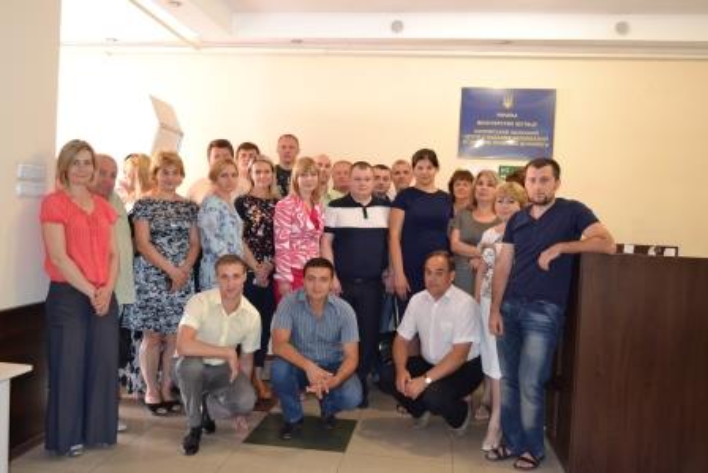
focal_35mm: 33
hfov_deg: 57.2
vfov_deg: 40.0
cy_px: 236
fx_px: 649
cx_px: 354
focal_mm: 22
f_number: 3.5
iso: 3200
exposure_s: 1/60
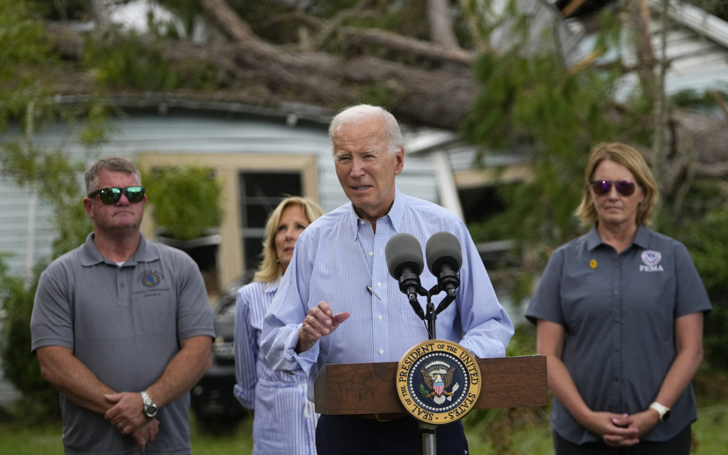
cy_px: 236
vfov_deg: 10.4
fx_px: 2500
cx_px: 365
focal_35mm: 126
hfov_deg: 16.6
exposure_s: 1/2500
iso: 1000
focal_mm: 123
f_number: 4
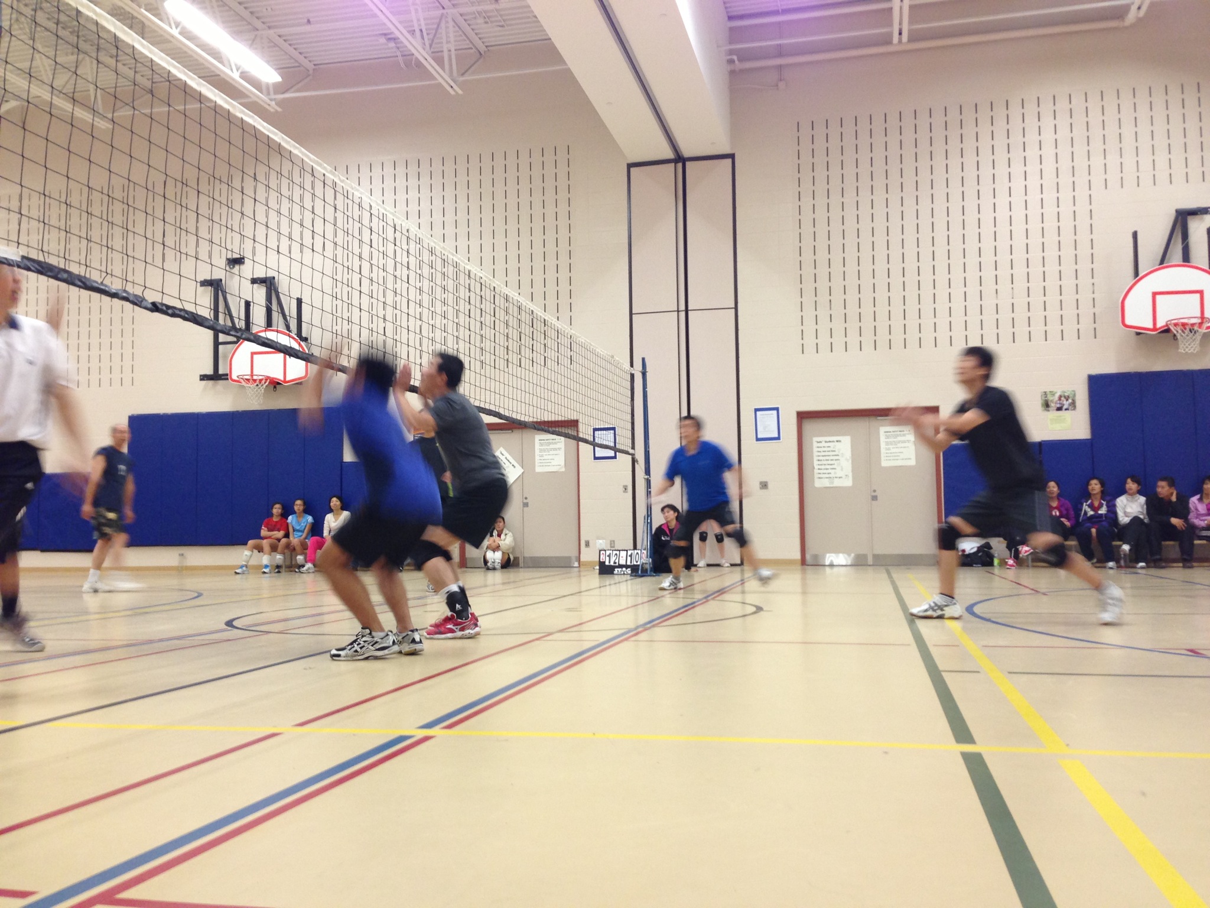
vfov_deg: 42.9
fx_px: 1154
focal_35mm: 33
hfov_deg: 55.4
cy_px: 454
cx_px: 605
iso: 100
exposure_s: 1/20
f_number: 2.4
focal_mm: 4.13
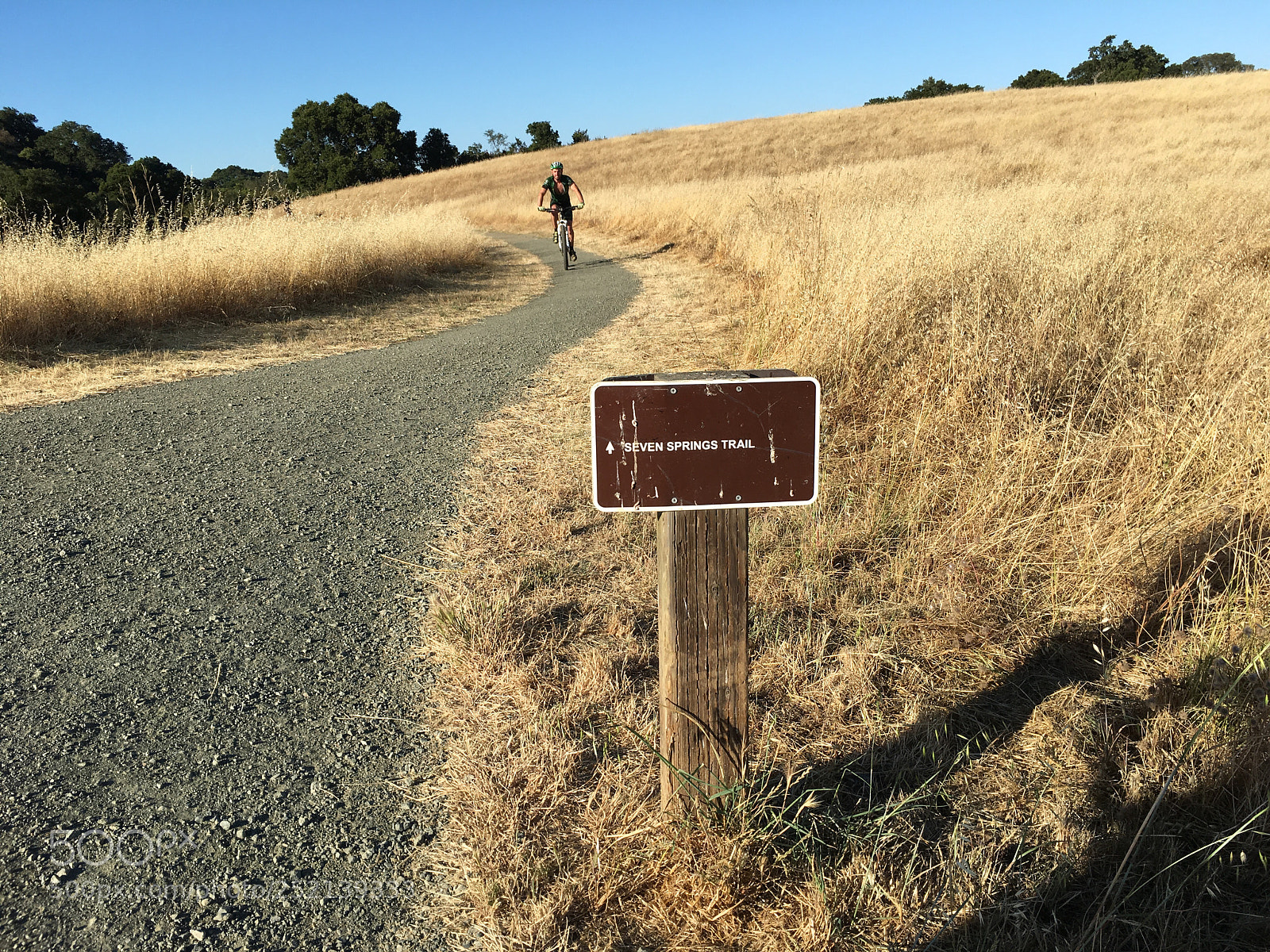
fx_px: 1064
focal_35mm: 29
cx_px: 635
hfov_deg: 61.7
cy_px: 476
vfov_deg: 48.2
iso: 25
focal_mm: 4.15
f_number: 2.2
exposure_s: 1/1261
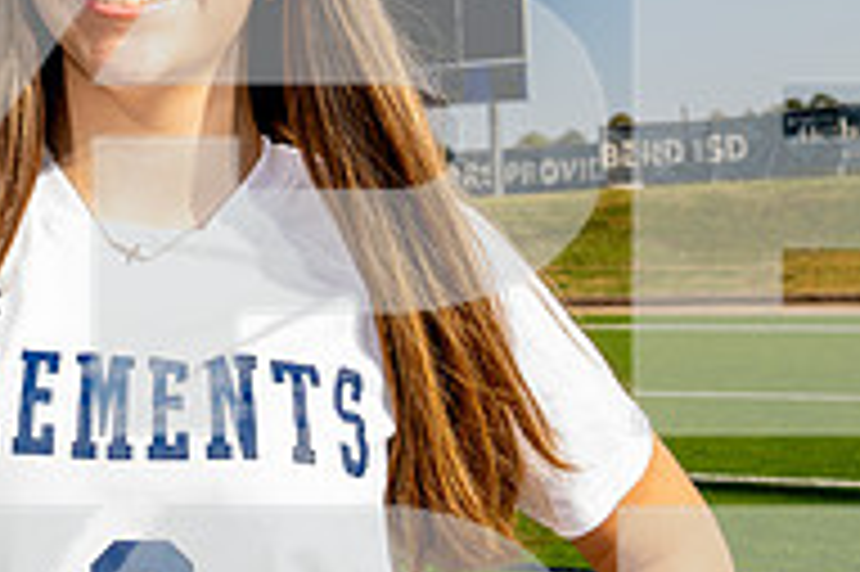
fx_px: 1742
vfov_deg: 18.6
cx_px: 5
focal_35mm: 73
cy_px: 200
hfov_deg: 26.3
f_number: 7.1
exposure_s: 1/125
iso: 50
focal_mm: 24
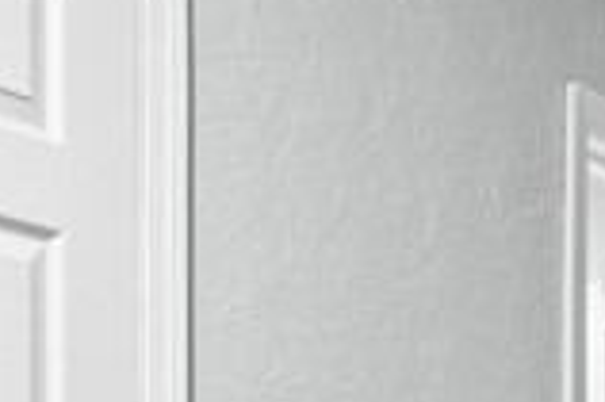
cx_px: 410
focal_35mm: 96
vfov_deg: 12.5
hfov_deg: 21.2
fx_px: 1612
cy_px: 806
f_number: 9
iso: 250
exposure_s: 1/1.25
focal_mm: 14
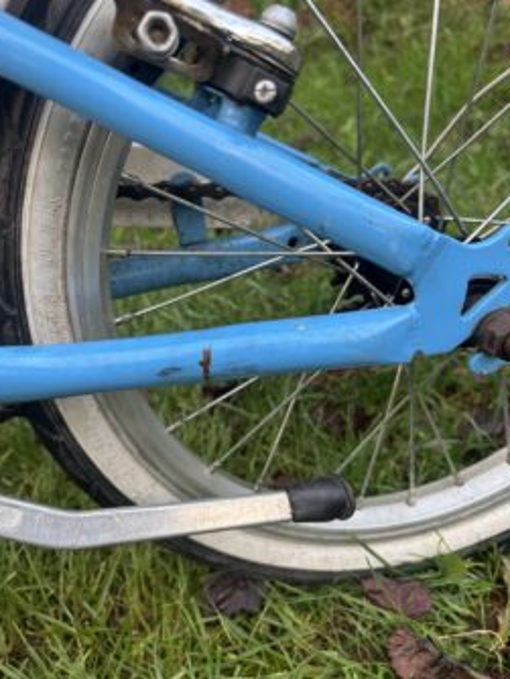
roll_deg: +4.1
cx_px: 260
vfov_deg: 63.4
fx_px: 549
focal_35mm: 28
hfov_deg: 49.8
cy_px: 335
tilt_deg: -36.6
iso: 125
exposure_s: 1/121
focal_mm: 5.96
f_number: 1.6
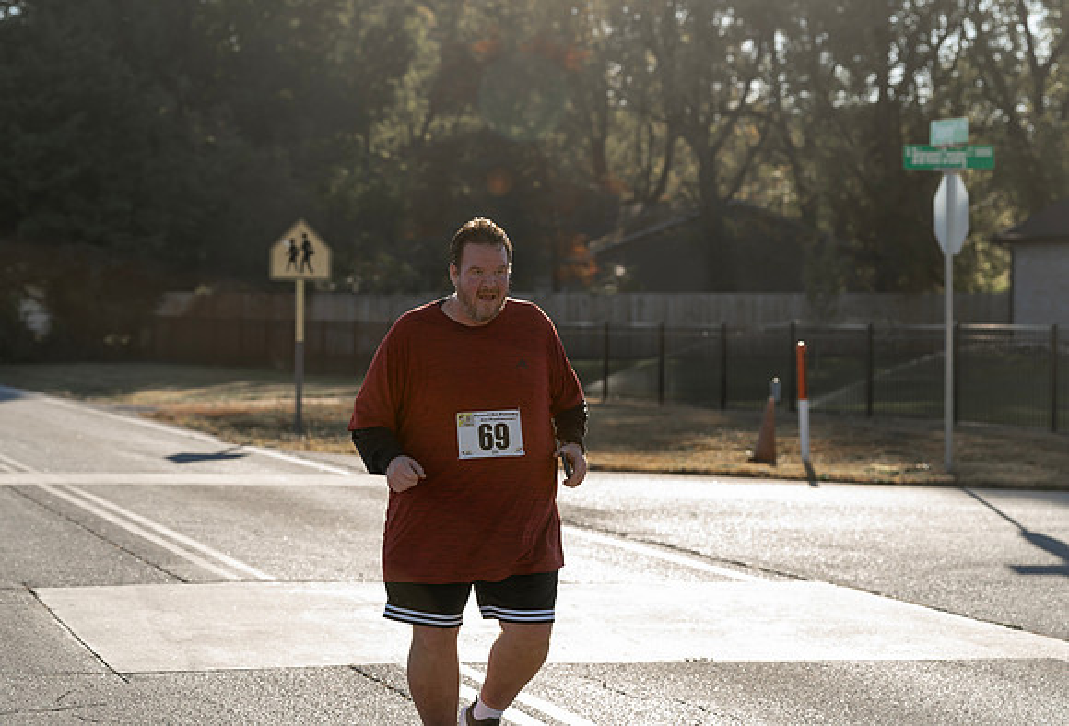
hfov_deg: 21.1
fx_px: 2874
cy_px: 284
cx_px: 482
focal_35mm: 96
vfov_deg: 14.4
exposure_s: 1/500
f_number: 3.5
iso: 80
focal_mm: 78
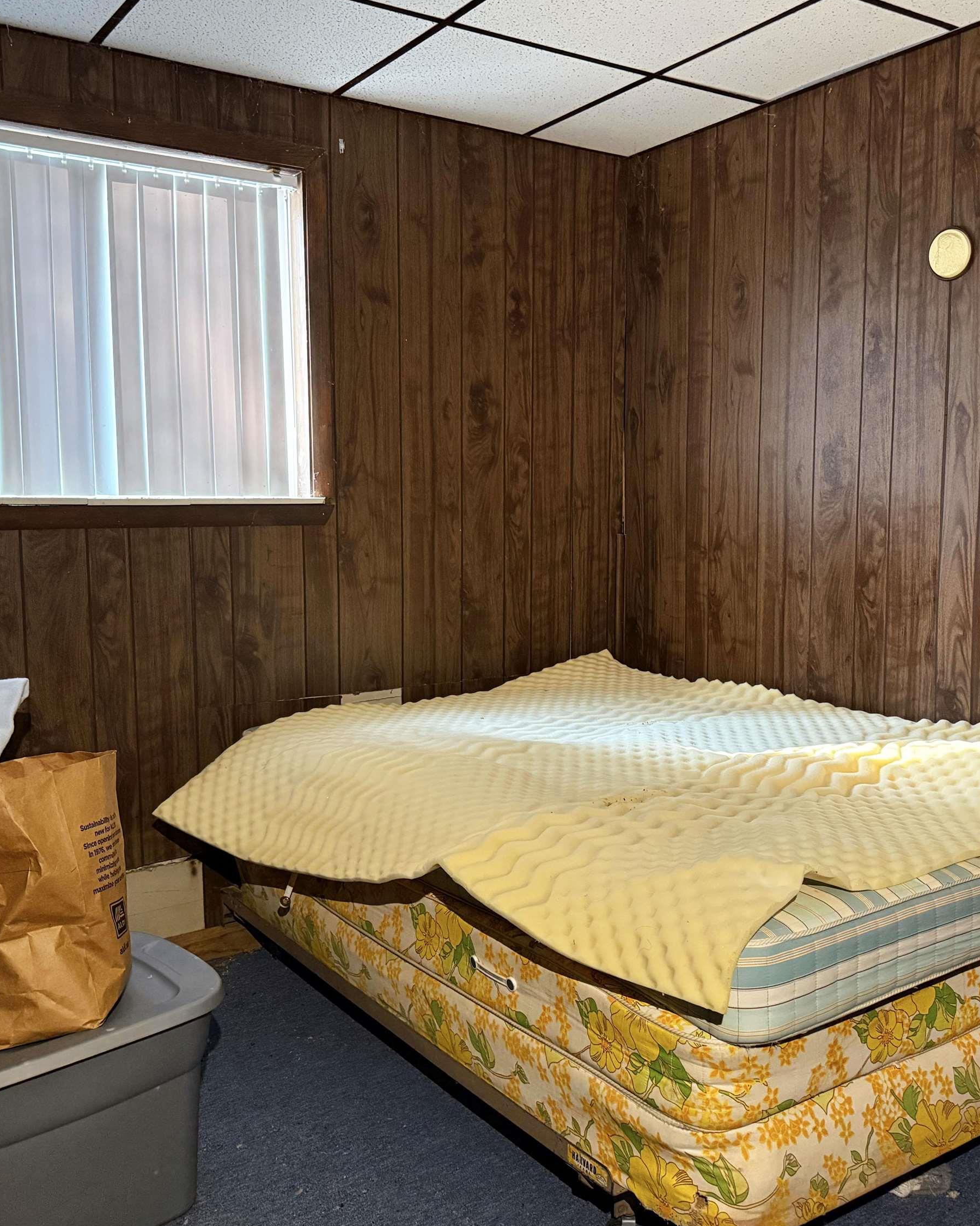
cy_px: 615
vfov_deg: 55.7
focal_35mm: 32
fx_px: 1160
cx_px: 546
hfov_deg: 45.7
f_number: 1.78
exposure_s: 1/60
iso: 800
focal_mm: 6.76
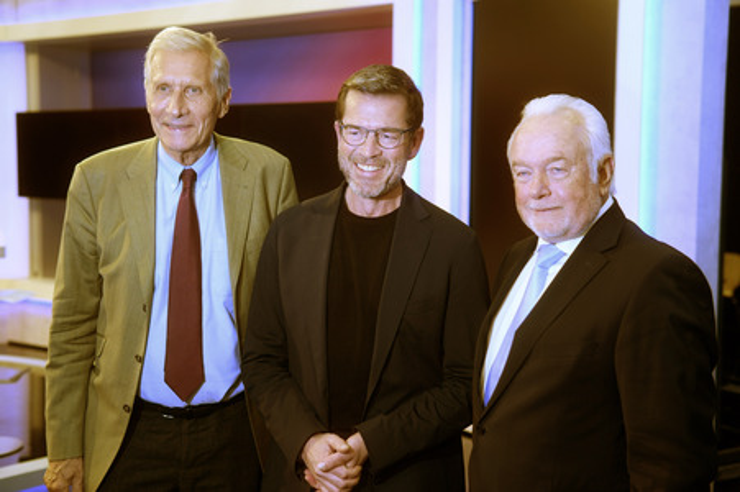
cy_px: 246
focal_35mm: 45
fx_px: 924
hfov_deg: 43.6
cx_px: 370
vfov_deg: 29.8
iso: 640
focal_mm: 30
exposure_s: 1/125
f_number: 2.2
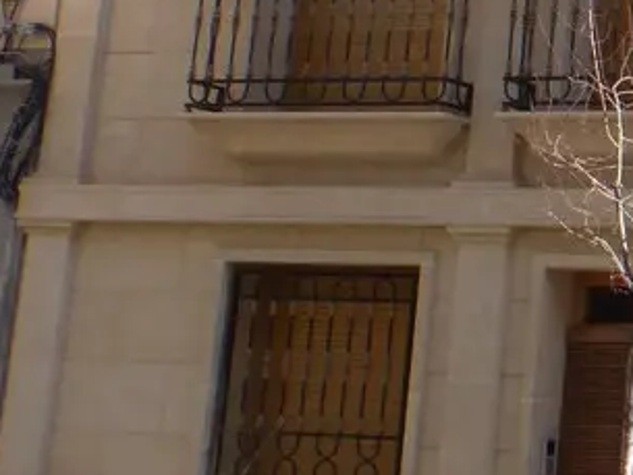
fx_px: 1921
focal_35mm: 105
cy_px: -2
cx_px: 1100
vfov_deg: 13.9
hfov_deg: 16.1
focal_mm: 4.3
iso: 100
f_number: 4
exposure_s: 1/200
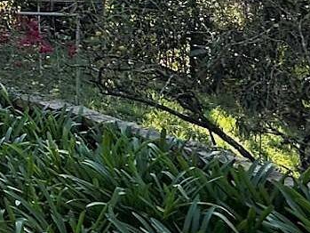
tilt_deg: +4.2
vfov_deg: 18.0
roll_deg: +0.6
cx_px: -215
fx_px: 672
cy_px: -95
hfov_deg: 20.3
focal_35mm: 75
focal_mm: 2.22
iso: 40
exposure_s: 1/360
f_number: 2.2
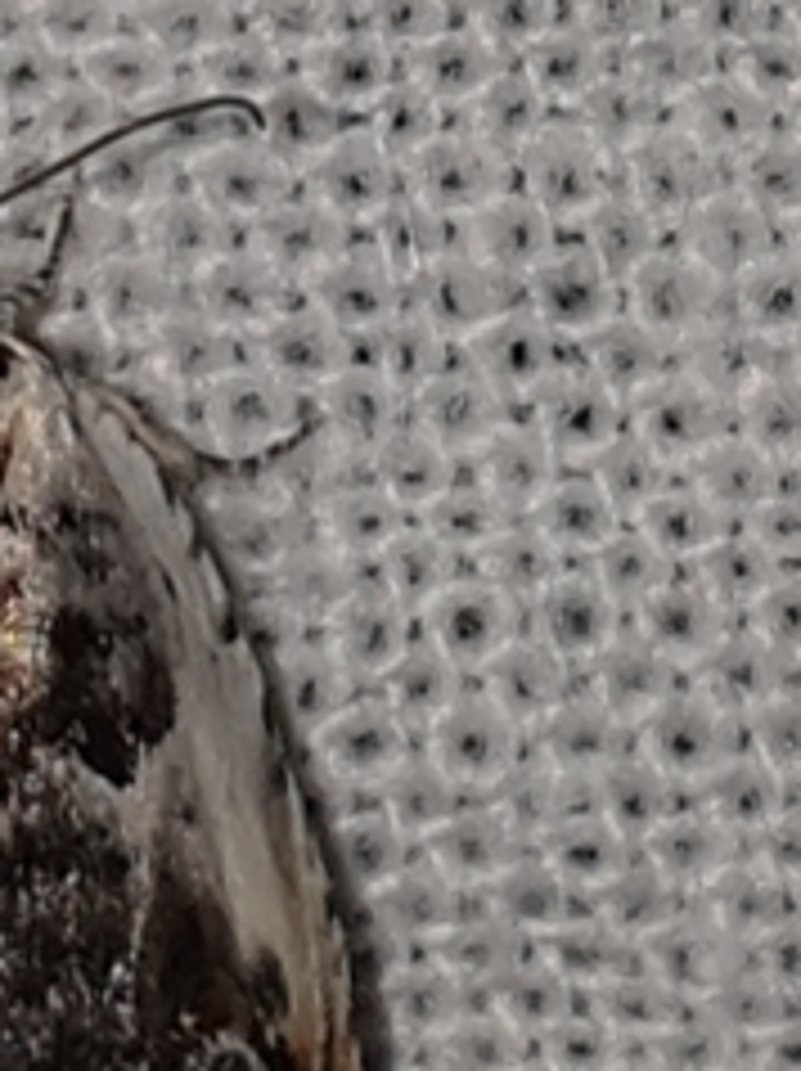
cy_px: 716
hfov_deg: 20.5
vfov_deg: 27.6
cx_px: 54
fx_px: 2164
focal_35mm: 70
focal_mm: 4.3
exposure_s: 1/1580
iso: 50
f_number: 2.4
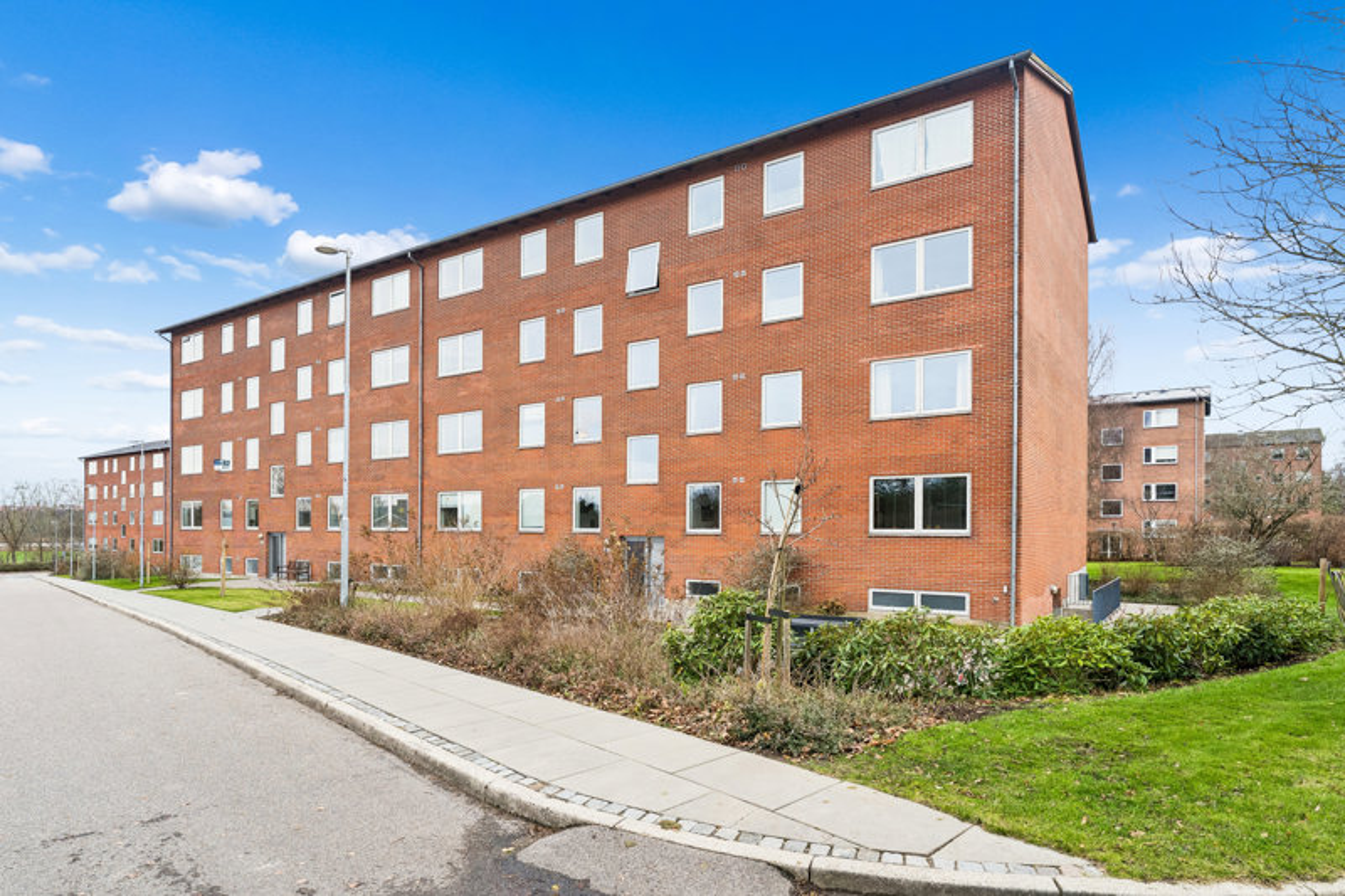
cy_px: 448
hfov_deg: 86.3
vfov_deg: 64.0
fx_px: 717
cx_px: 672
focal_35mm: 19
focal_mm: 19.2
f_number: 6.3
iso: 1000
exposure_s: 1/80
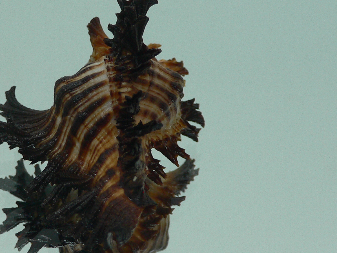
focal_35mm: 59
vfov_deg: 24.8
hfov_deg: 32.4
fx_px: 574
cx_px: 112
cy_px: 150
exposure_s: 1/60
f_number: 2.8
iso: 100
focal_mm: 4.6
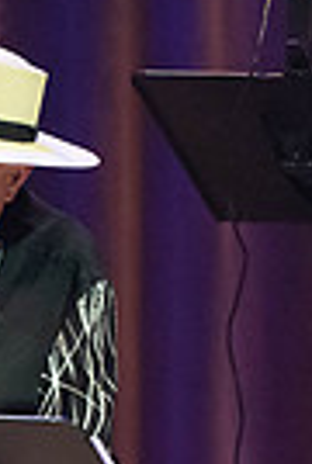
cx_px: 64
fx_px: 24248
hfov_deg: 0.7
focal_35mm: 1875
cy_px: 644
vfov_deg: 1.1
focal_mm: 373
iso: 3200
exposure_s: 1/250
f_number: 5.6
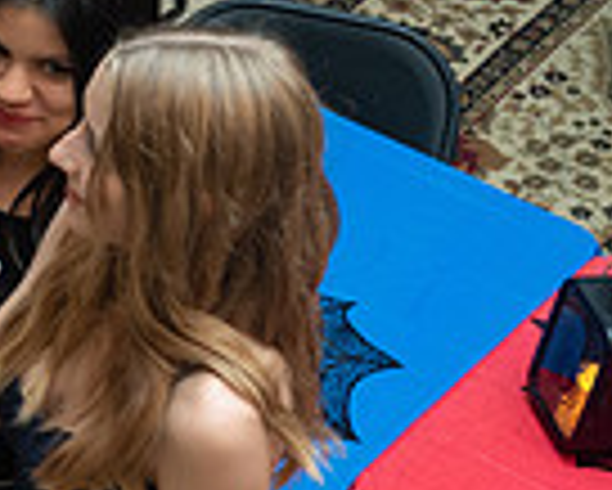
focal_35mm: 136
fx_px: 2465
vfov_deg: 11.3
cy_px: 160
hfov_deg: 12.4
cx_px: -626
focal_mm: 34
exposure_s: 1/50
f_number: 4
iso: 1600
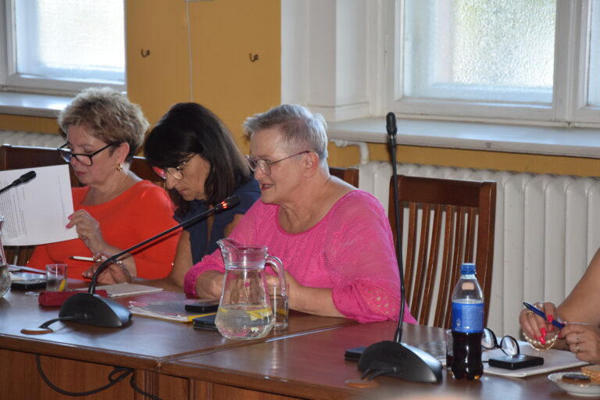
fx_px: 2250
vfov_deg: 10.2
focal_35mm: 135
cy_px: 200
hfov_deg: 15.2
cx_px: 300
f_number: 5.6
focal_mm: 90
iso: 1000
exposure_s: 1/60
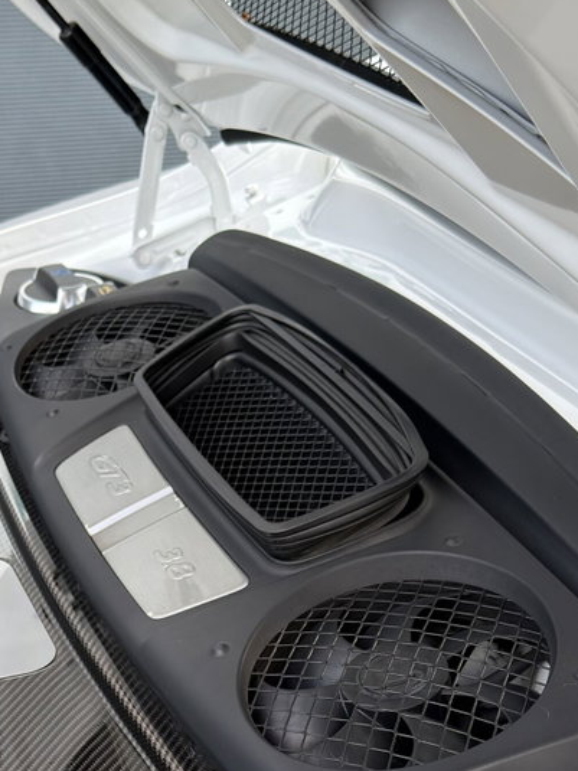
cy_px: 686
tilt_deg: -33.3
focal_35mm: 67
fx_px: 1492
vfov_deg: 28.0
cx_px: 219
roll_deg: -2.0
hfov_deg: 21.9
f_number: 1.78
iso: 64
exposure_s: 1/186
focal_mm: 6.76
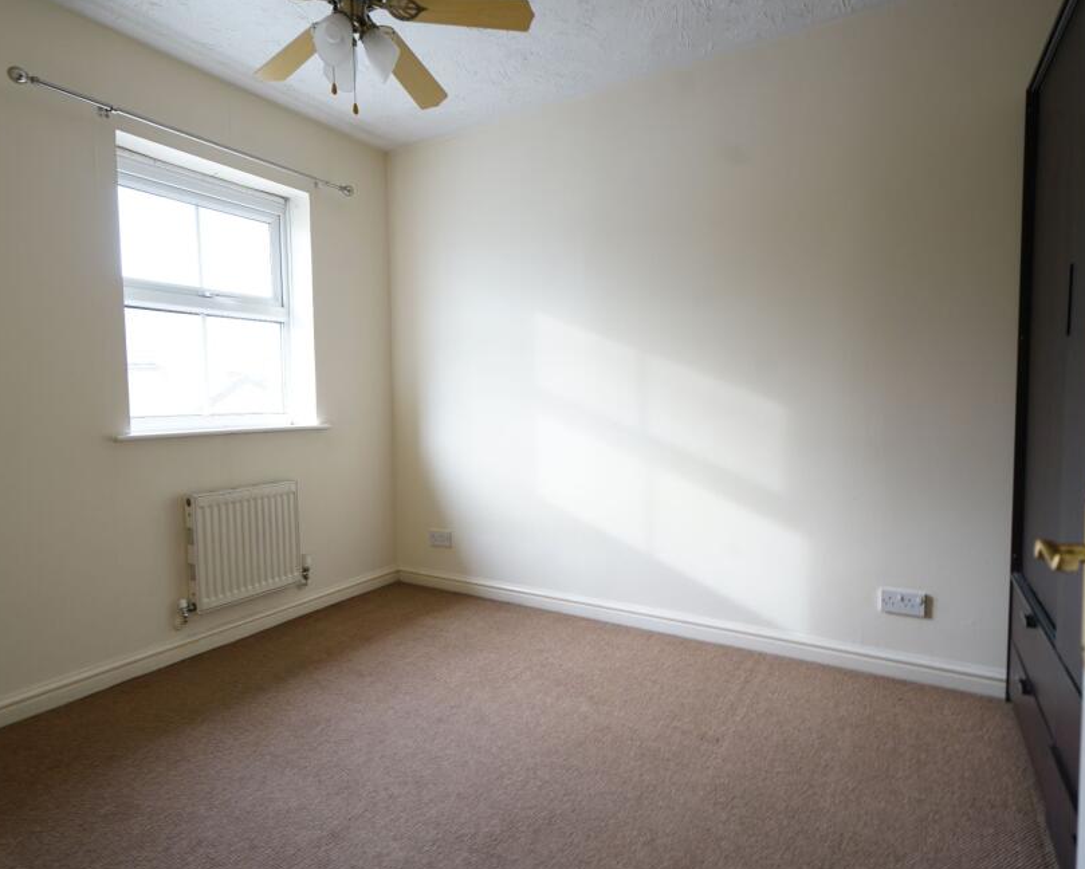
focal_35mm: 19
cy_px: 432
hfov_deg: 83.2
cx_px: 563
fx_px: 610
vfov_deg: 70.9
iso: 400
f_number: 5
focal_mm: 16
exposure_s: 1/20
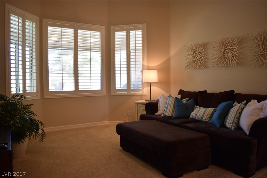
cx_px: 134
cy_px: 89
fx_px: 200
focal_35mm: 27
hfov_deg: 67.4
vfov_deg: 47.9
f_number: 3.5
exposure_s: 1/13
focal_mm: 18
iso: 100
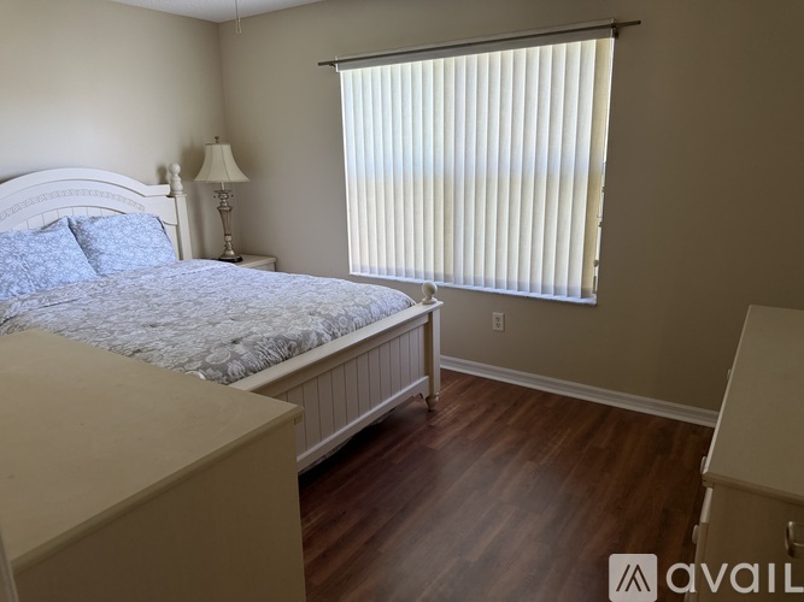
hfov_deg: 71.6
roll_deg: +1.7
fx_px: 557
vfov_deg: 56.8
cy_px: 301
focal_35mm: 24
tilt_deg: -12.7
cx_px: 402
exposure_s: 1/60
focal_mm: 6.76
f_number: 1.78
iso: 250
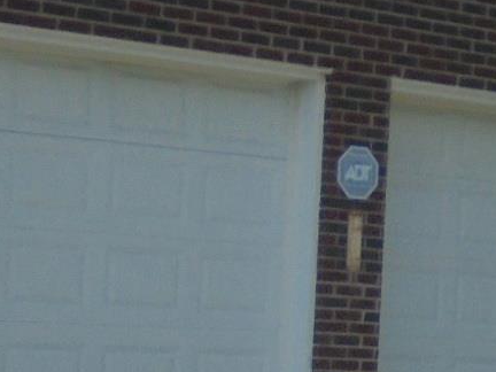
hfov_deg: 12.6
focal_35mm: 156
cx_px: 363
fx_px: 2235
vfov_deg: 9.3
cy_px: 525
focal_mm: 4.6
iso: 100
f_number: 3.5
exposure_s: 1/1000
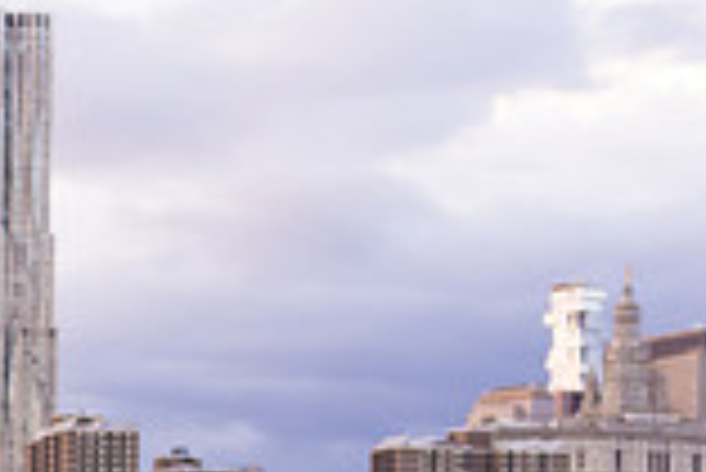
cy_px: 690
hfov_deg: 12.3
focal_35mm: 159
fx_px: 3121
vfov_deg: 8.5
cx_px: -350
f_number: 4
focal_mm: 27
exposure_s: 1/200
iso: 250
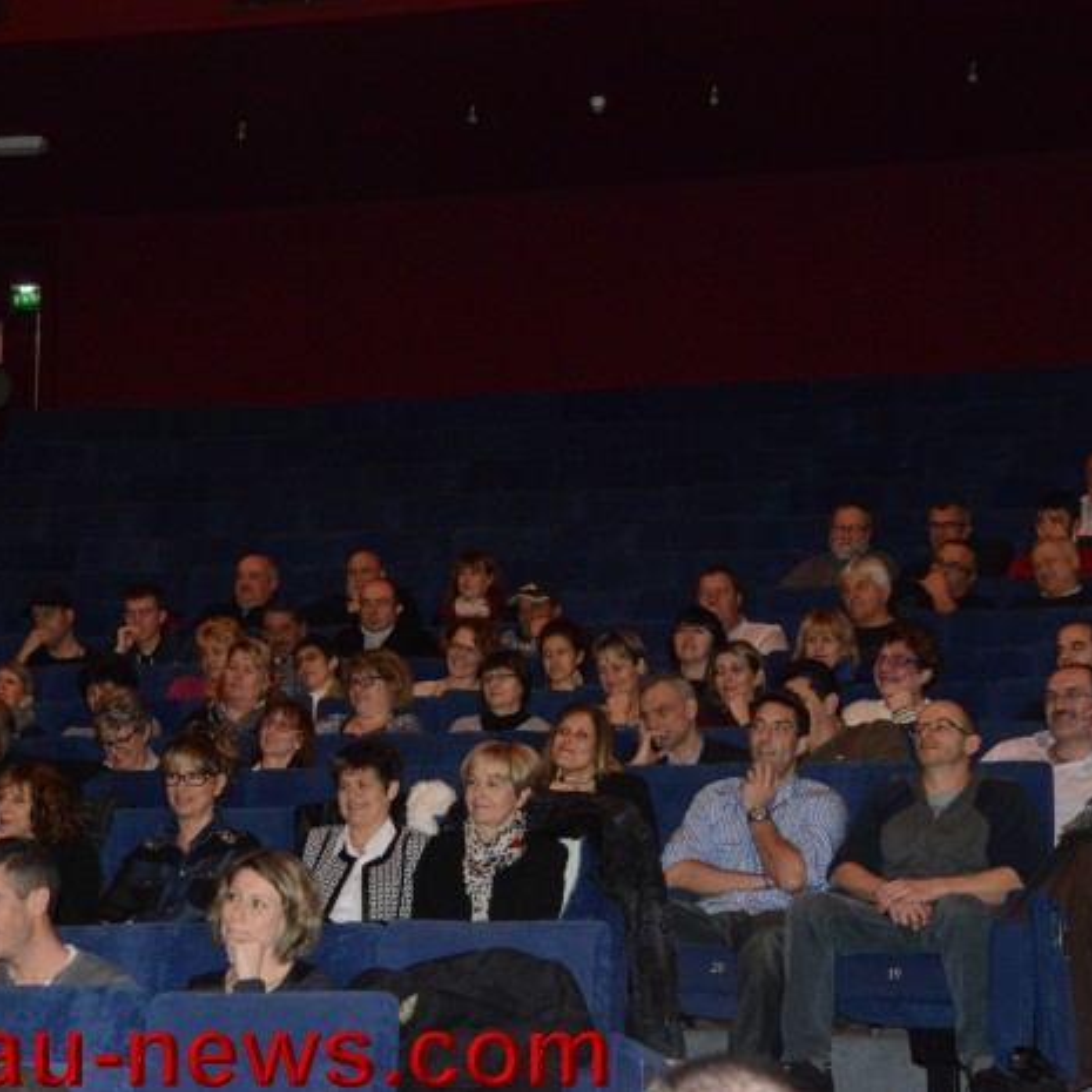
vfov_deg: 16.6
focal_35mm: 105
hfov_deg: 16.6
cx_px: 432
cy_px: 546
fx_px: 3747
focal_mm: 82
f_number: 8
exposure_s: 1/100
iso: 6400
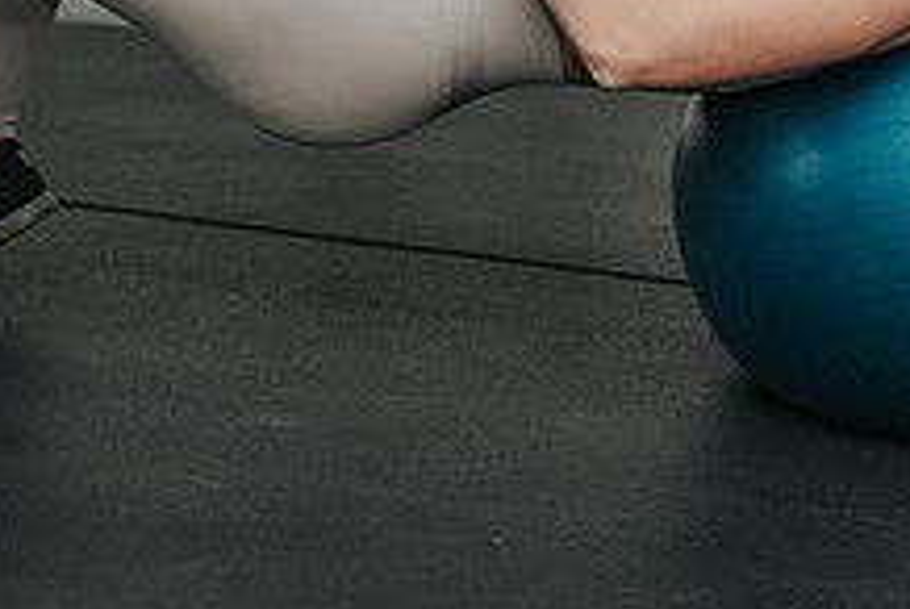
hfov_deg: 18.4
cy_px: -44
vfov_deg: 12.2
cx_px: 367
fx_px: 2810
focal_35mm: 111
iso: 800
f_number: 3.2
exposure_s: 1/200
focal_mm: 35
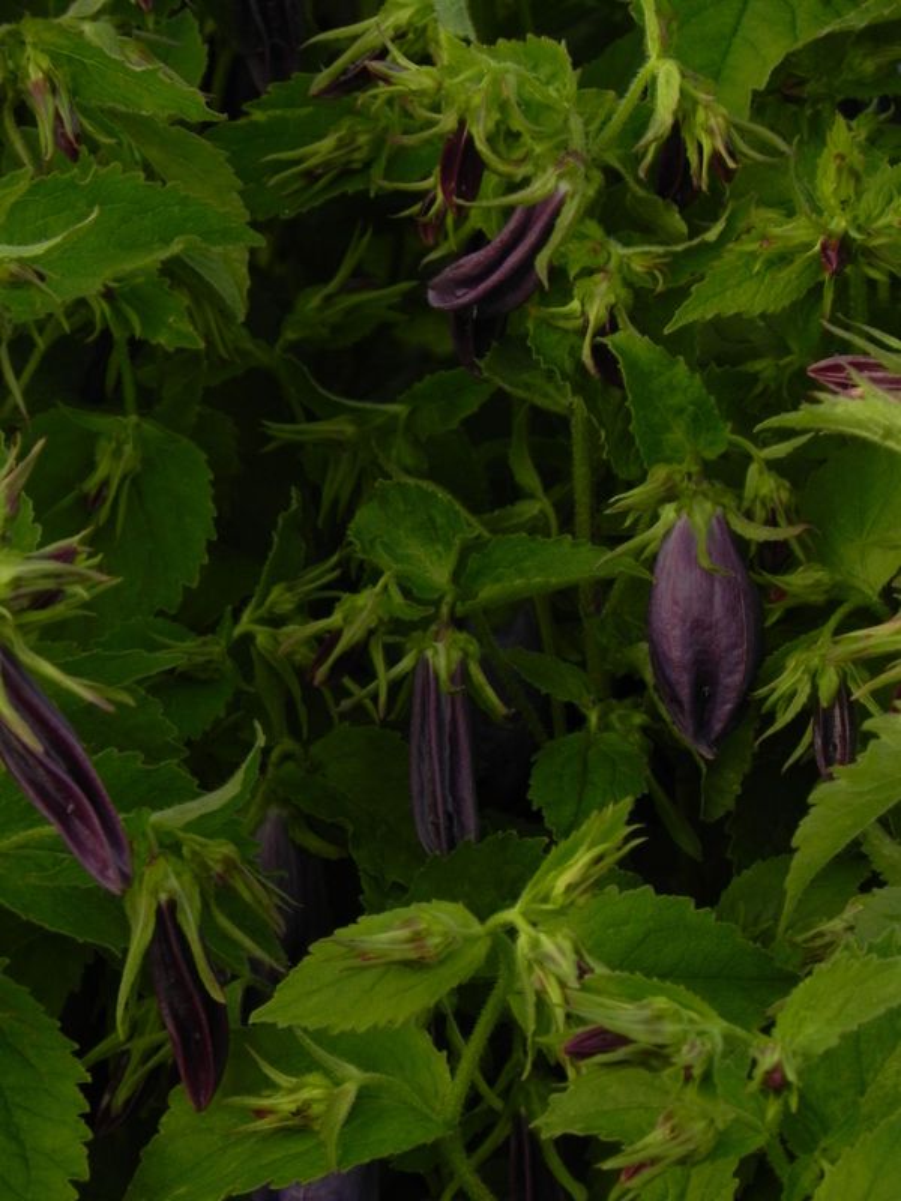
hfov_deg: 6.0
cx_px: 450
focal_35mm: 247
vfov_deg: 8.0
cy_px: 600
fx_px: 8572
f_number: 5
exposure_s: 1/100
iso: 160
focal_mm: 44
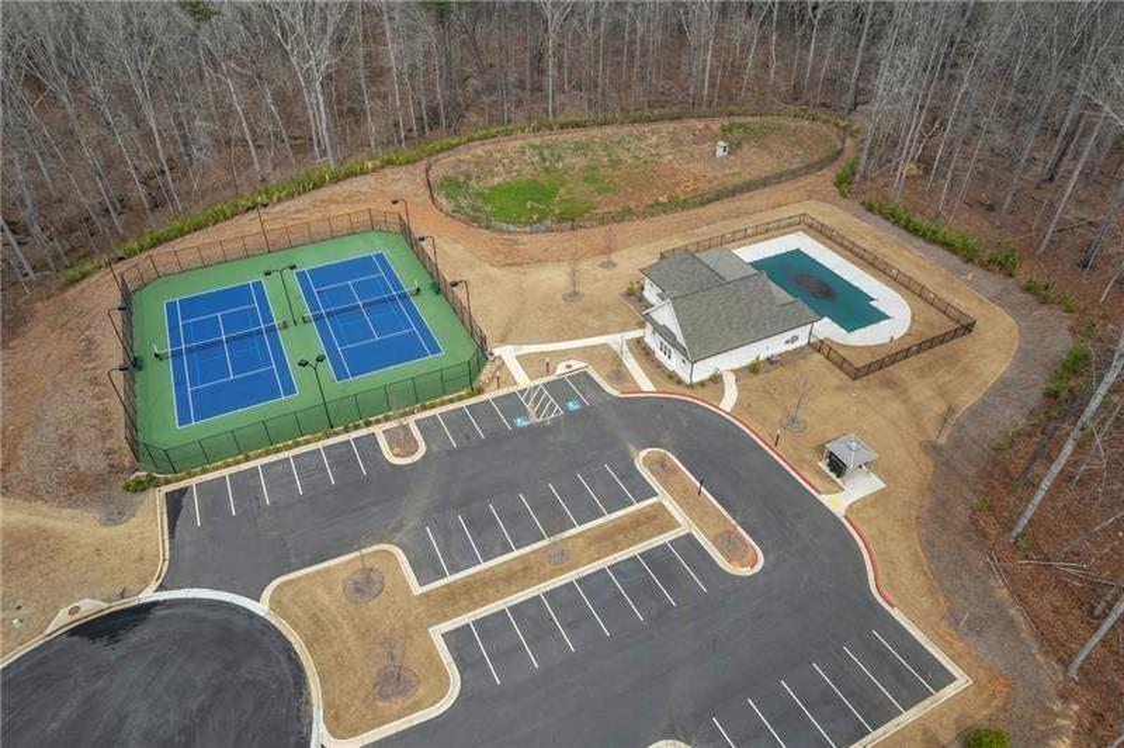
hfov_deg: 78.6
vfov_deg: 57.1
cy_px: 374
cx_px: 562
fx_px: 686
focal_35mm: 22
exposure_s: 1/1600
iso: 100
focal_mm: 8.38
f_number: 2.8
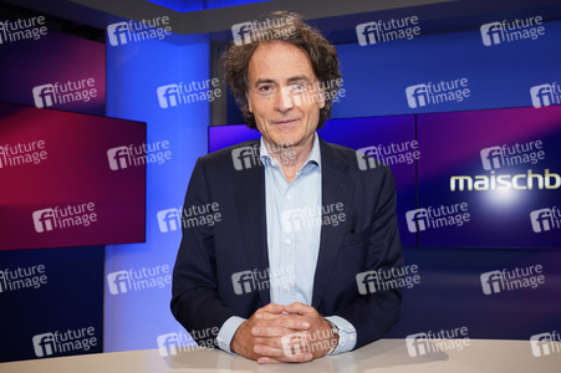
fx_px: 498
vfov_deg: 41.1
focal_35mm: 32
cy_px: 186
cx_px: 280
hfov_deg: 58.8
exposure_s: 1/125
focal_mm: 32
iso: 2000
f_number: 5
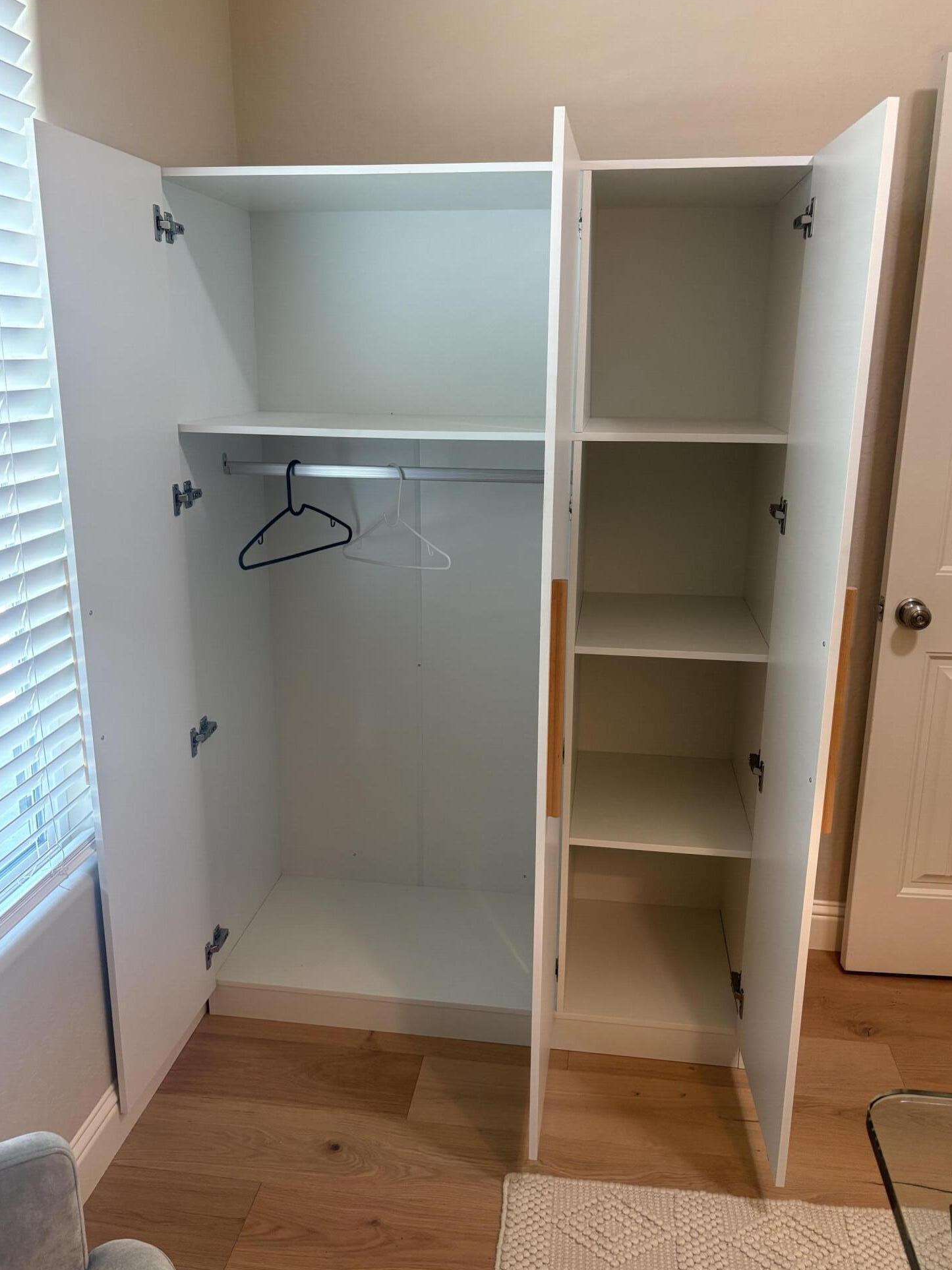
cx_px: 483
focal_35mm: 27
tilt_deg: -14.6
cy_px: 613
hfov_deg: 51.3
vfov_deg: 65.3
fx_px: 990
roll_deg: -0.2
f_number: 1.6
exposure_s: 1/60
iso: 160
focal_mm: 5.96
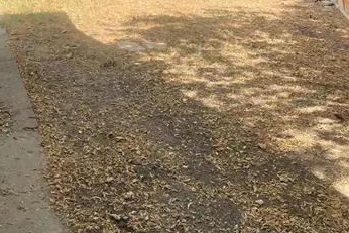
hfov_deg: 33.3
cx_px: 139
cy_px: -25
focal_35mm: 60
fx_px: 582
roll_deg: -1.4
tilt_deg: -7.2
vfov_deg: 21.4
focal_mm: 4.2
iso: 32
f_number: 1.6
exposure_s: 1/955
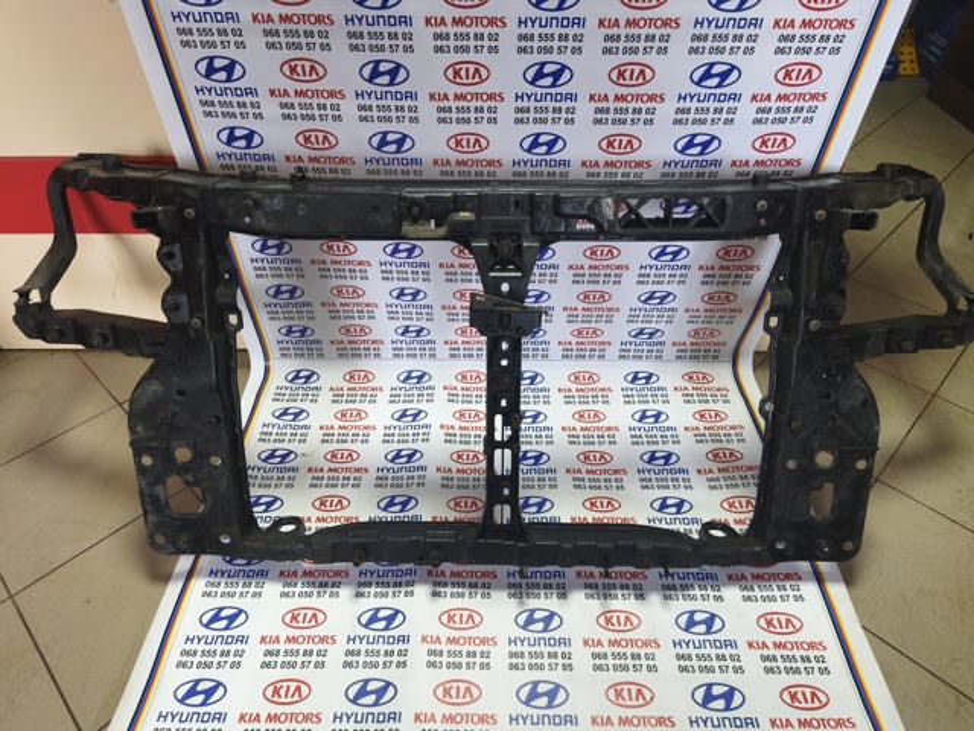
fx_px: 647
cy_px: 366
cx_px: 487
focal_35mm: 23
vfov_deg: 58.9
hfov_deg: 73.9
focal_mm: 5.35
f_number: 1.7
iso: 400
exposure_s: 1/60
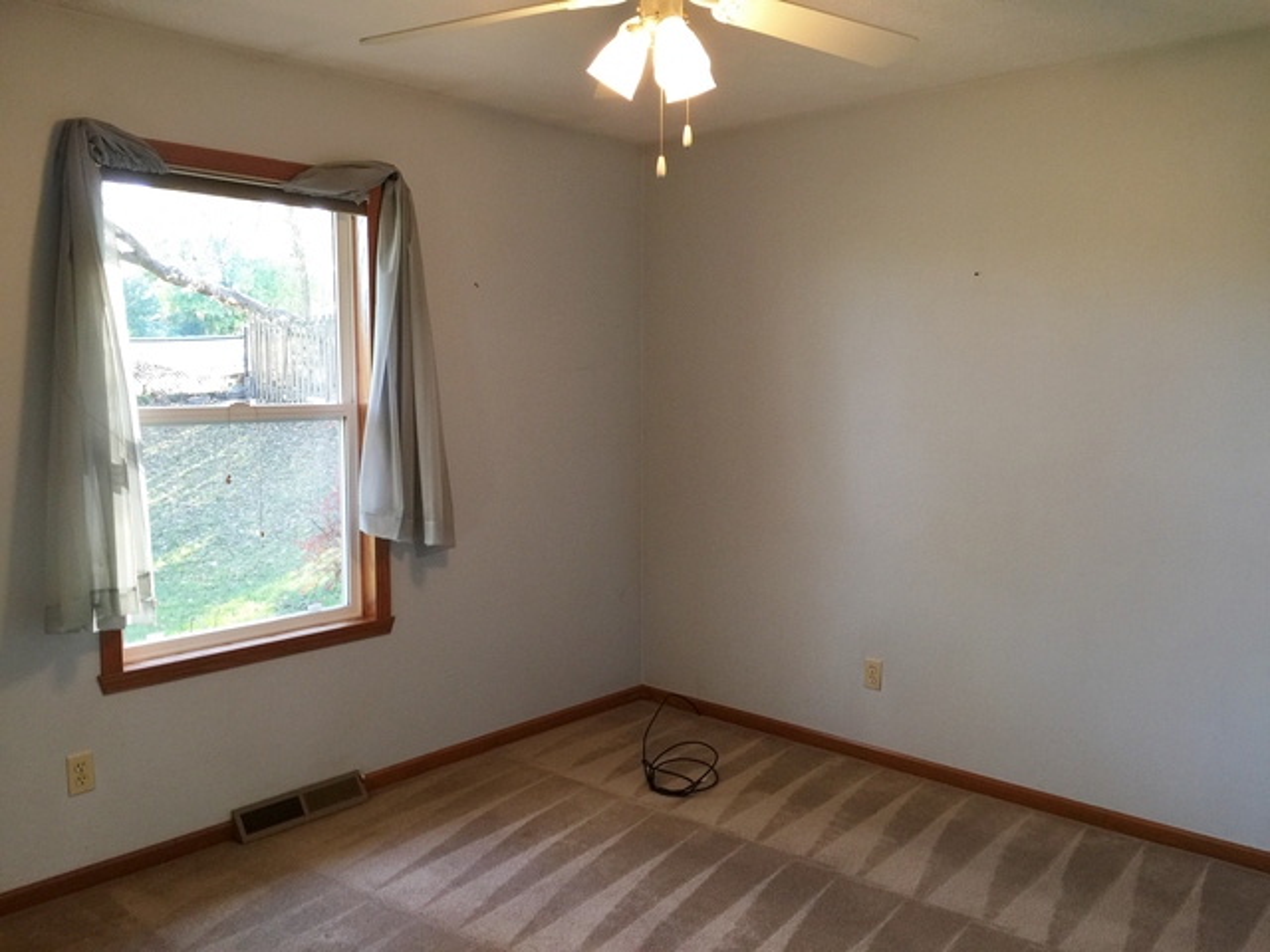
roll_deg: -1.4
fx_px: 1064
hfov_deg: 61.7
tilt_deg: -5.8
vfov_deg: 48.2
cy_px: 476
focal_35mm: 29
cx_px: 635
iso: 50
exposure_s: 1/30
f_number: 2.2
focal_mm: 4.15
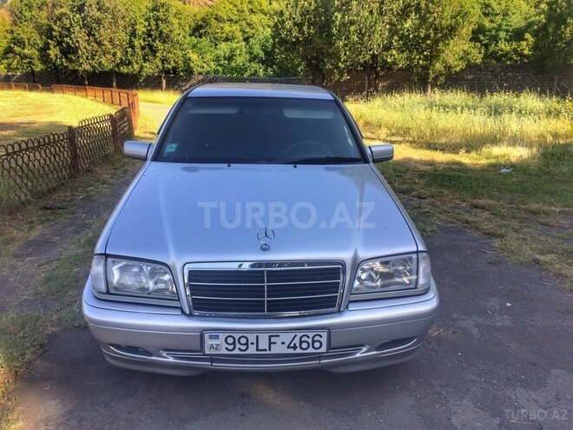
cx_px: 286
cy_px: 215
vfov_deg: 48.2
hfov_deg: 61.7
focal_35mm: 29
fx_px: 480
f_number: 2.2
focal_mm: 4.15
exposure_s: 1/540
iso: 32
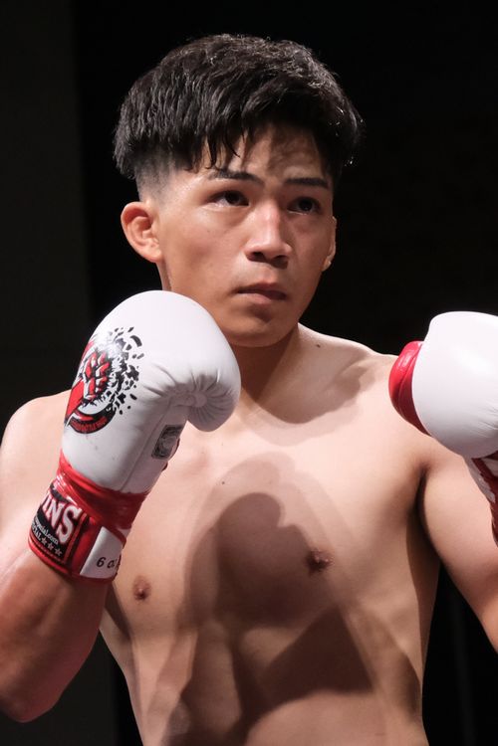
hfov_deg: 24.2
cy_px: 373
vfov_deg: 35.6
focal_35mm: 56
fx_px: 1162
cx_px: 249
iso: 4000
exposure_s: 1/1000
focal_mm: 37.6
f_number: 2.8
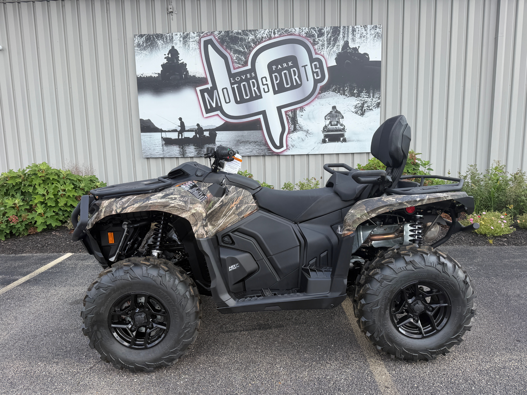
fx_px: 365
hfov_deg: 71.6
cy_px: 198
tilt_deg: -8.4
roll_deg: +1.1
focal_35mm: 24
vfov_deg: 56.8
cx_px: 264
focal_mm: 6.76
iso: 80
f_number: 1.78
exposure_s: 1/1361
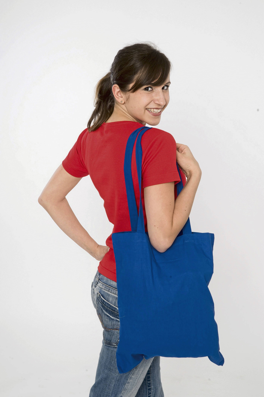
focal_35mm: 75
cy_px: 198
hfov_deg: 18.2
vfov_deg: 27.0
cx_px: 132
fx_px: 826
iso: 200
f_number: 14
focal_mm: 75
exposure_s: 1/100
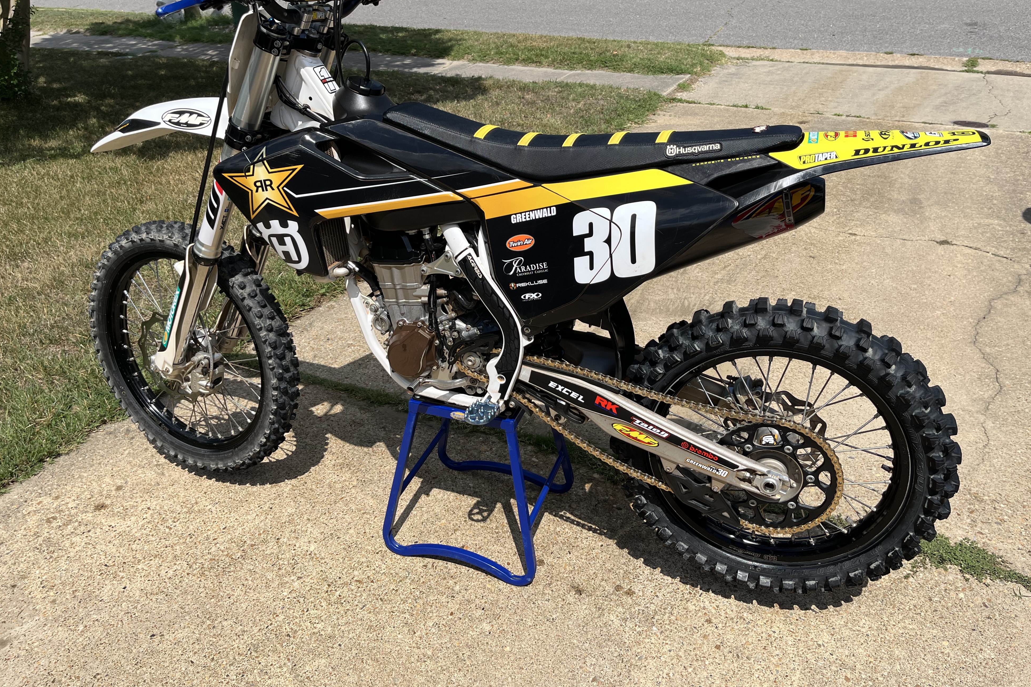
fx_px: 802
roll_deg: +3.4
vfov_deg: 46.3
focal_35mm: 28
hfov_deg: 65.5
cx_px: 511
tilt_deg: -29.6
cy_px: 303
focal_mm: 5.1
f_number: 1.6
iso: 50
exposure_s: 1/4651
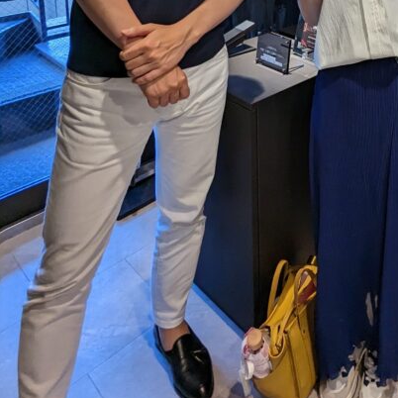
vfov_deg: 37.8
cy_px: -48
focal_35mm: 36
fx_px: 468
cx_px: 379
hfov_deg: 41.3
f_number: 2.2
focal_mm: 2.35
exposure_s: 1/120
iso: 192
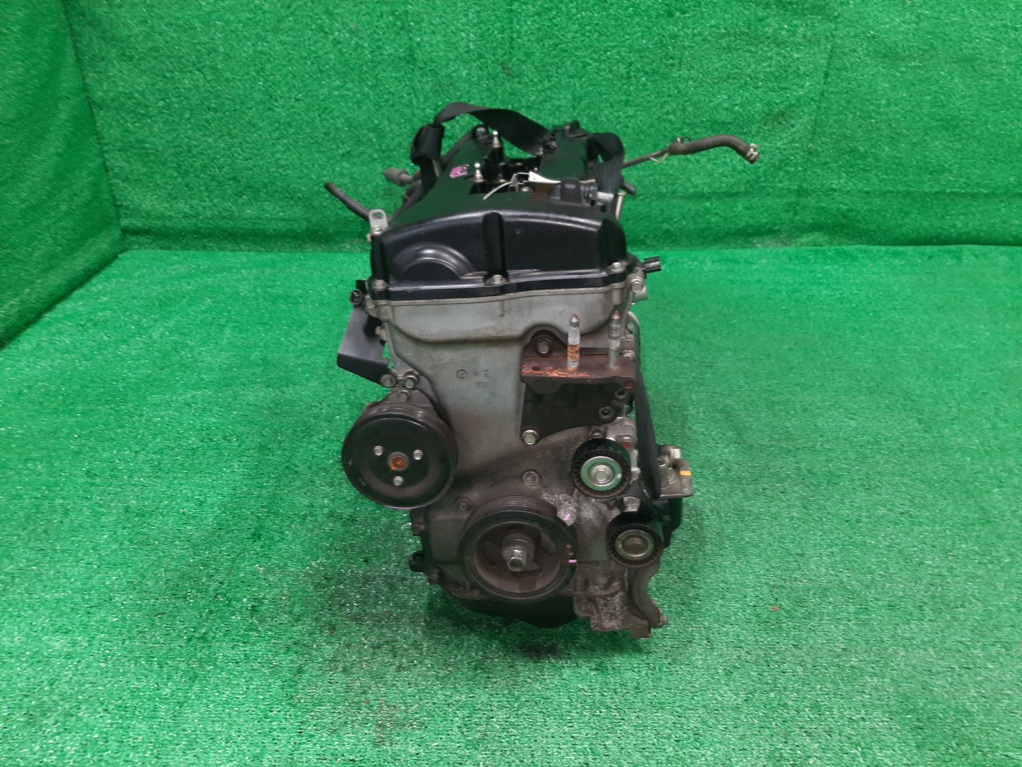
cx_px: 511
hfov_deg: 67.3
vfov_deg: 53.1
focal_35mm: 26
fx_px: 768
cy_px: 384
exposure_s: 1/50
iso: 176
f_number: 1.7
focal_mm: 3.93
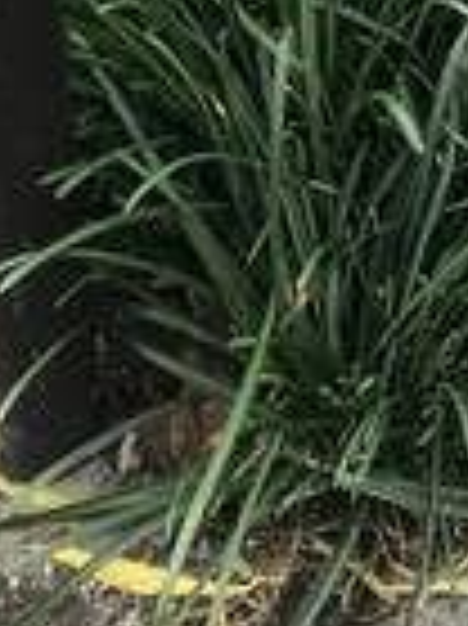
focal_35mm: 129
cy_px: -775
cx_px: 770
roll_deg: +0.3
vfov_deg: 12.6
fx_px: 2329
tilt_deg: -23.4
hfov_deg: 10.9
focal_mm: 3.99
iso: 20
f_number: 1.8
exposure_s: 1/310
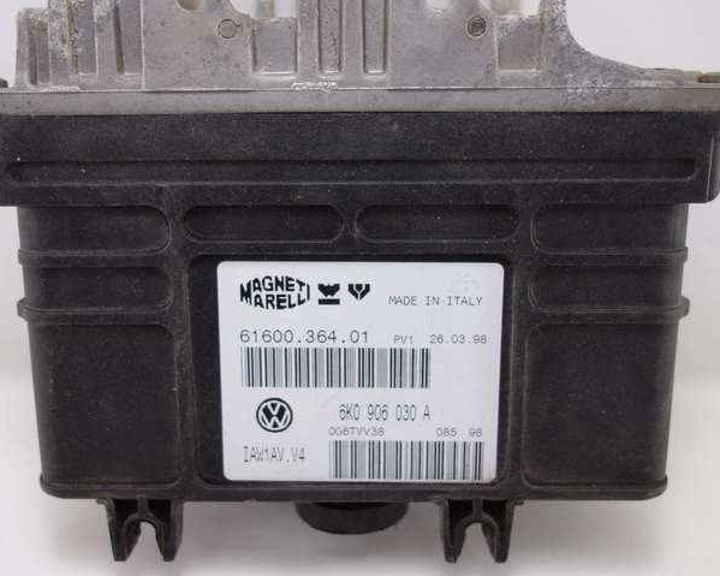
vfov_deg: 41.1
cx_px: 340
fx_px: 767
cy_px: 250
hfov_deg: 50.3
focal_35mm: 36
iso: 125
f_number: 2.2
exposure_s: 1/100
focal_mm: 10.4
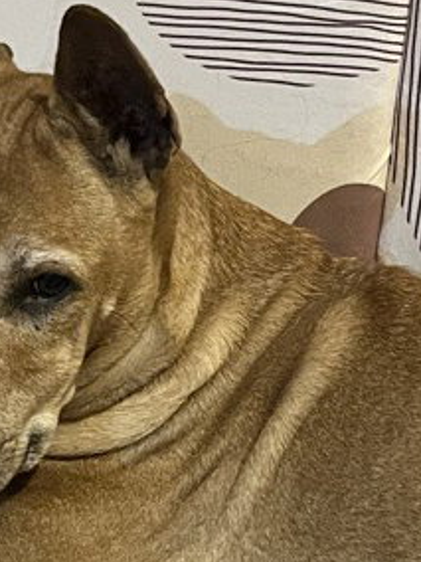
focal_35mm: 110
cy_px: 336
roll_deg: -0.8
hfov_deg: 13.4
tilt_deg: -19.8
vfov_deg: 17.9
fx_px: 1784
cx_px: 350
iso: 500
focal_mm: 5.1
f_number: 1.6
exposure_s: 1/33
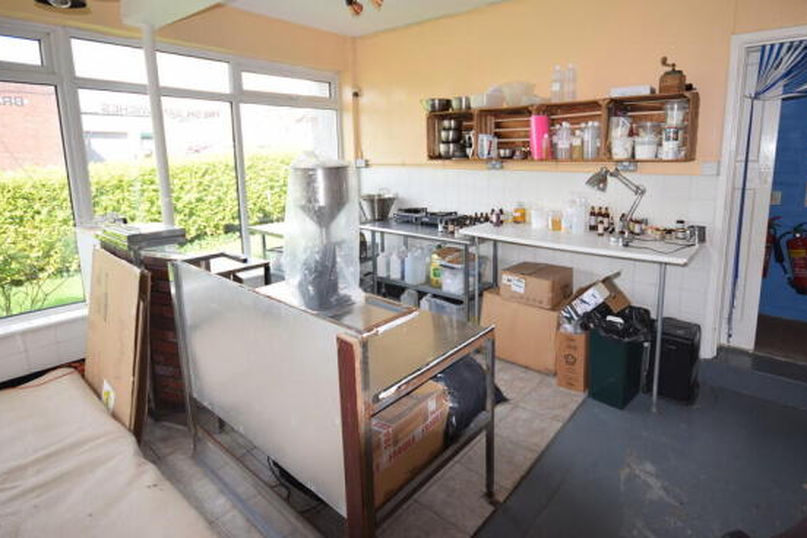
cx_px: 442
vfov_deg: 62.6
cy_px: 226
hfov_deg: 84.9
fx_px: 439
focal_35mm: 20
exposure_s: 1/125
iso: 280
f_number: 5.6
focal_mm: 11
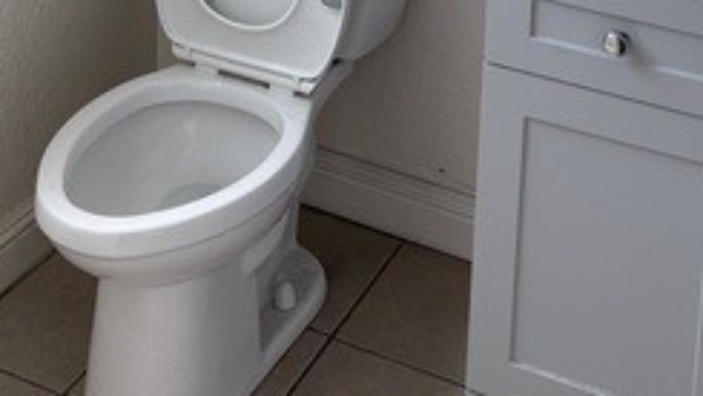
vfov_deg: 13.7
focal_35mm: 77
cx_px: 382
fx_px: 1436
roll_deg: -2.5
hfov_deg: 27.5
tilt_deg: -11.9
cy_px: -357
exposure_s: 1/162
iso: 40
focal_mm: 5.96
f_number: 1.6
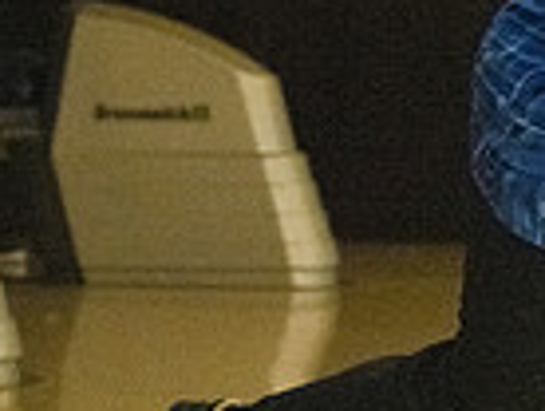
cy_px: 117
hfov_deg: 6.2
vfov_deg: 4.7
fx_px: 4968
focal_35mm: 315
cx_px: 762
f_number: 4.5
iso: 10000
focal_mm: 78
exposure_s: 1/1000
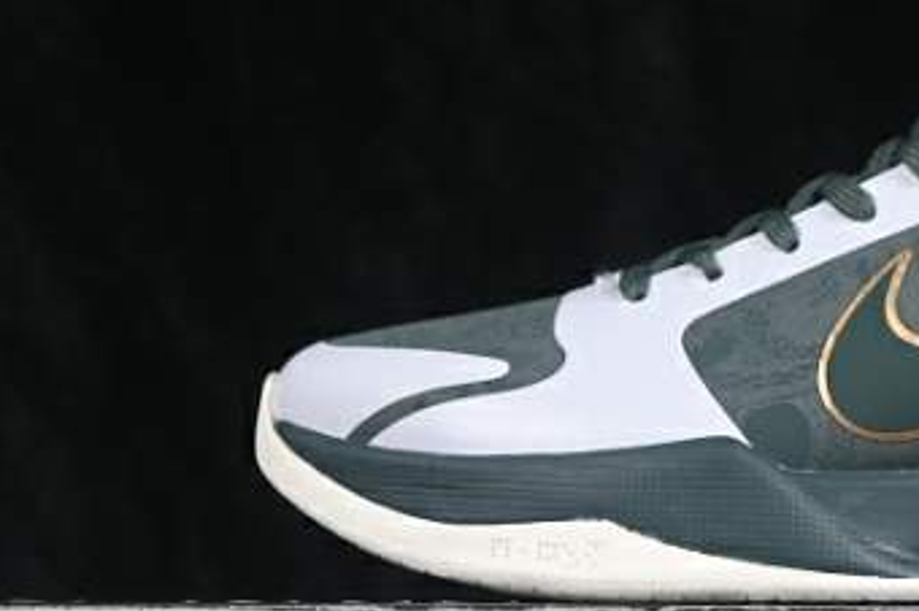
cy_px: 197
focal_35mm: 161
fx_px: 4106
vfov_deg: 8.5
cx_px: 935
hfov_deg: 12.6
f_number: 7.1
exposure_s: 1/80
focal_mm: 50
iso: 160
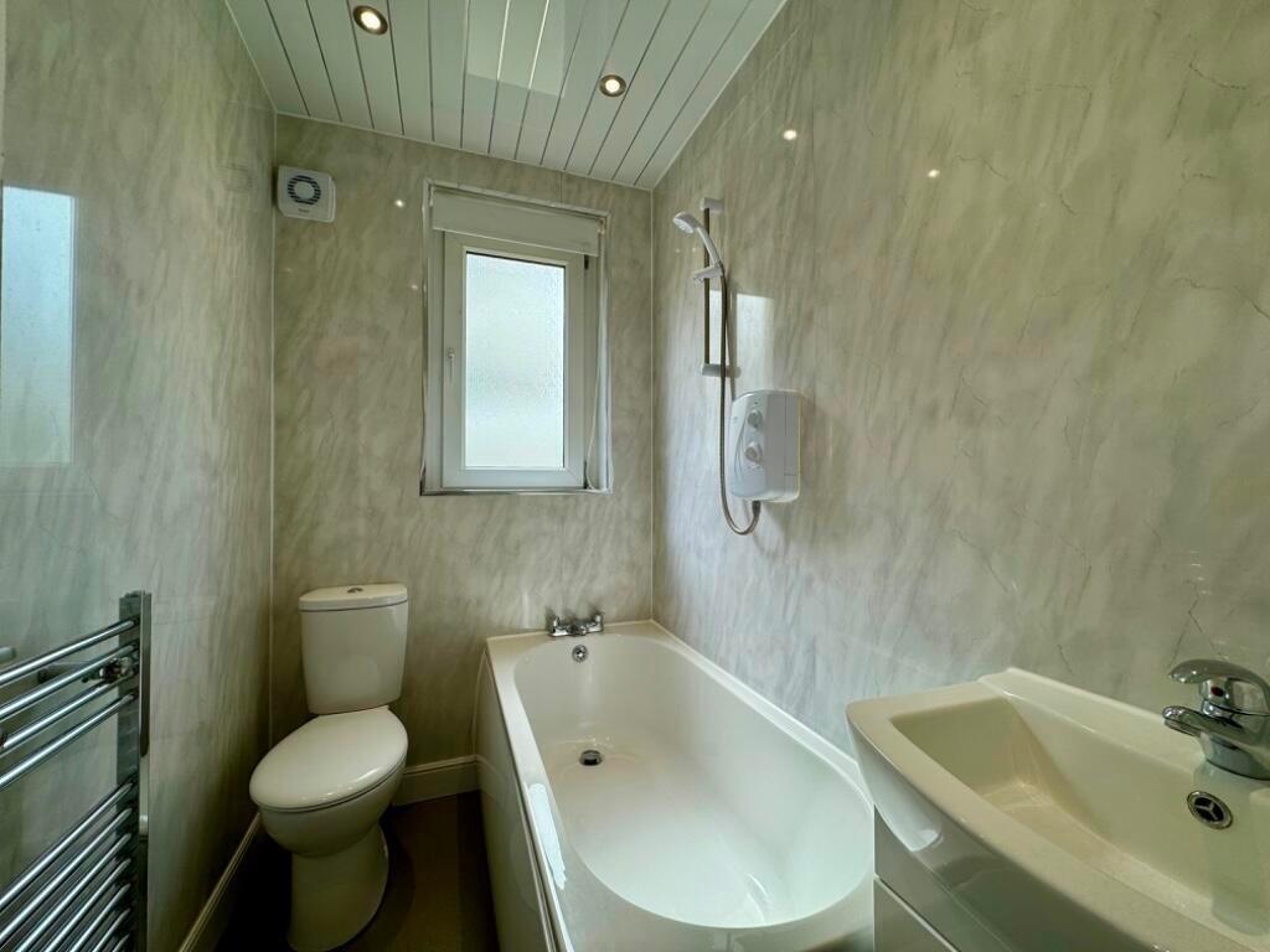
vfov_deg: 85.7
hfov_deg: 102.1
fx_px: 514
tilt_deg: +0.6
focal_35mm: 14
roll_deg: +0.4
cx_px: 635
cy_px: 476
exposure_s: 1/273
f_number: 2.2
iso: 40
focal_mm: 2.22
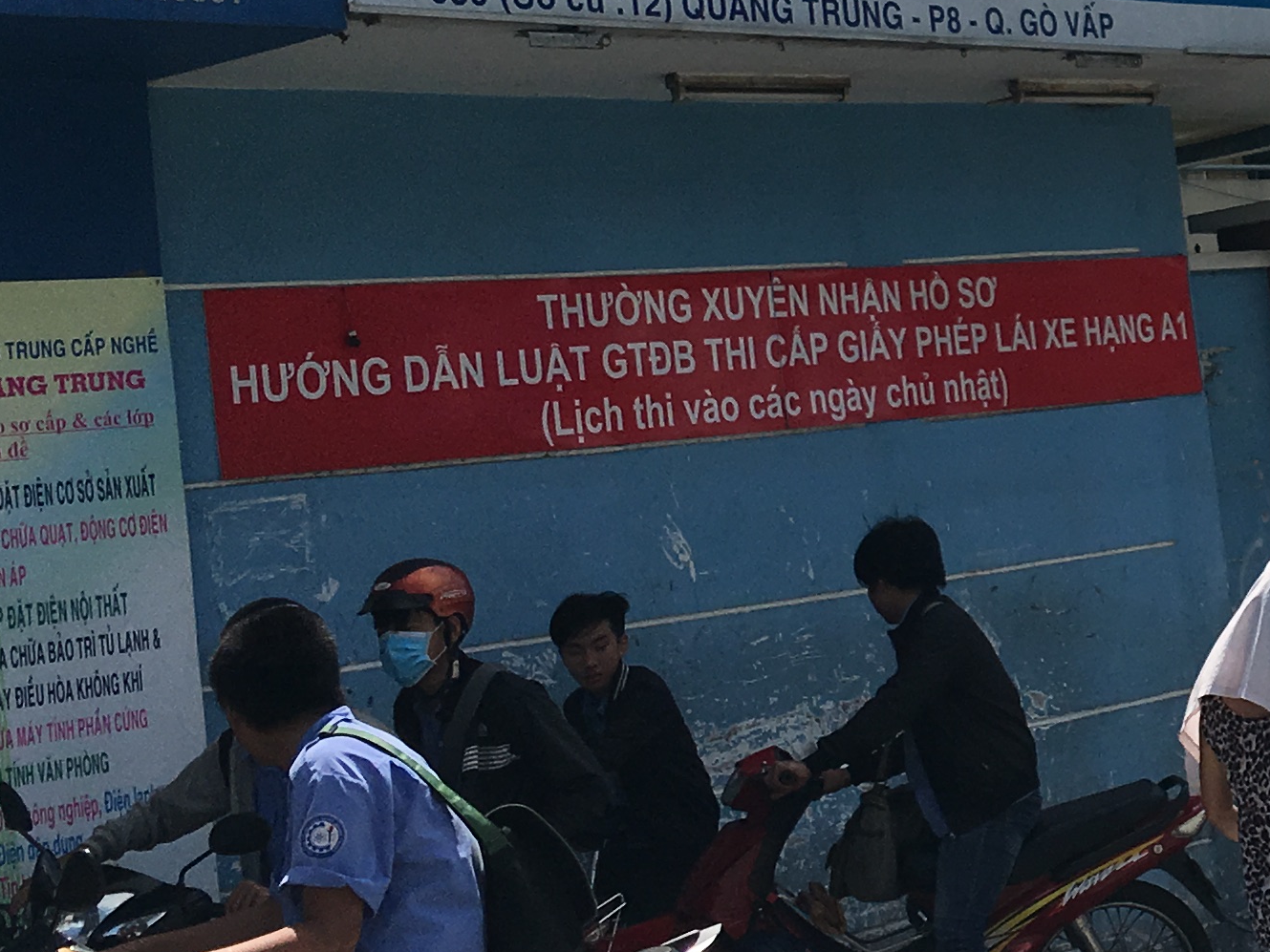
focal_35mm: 88
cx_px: 1493
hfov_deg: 20.9
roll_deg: +6.7
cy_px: 208
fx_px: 3229
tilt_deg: +5.3
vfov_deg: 16.7
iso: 25
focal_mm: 4.15
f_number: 2.2
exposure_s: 1/3205
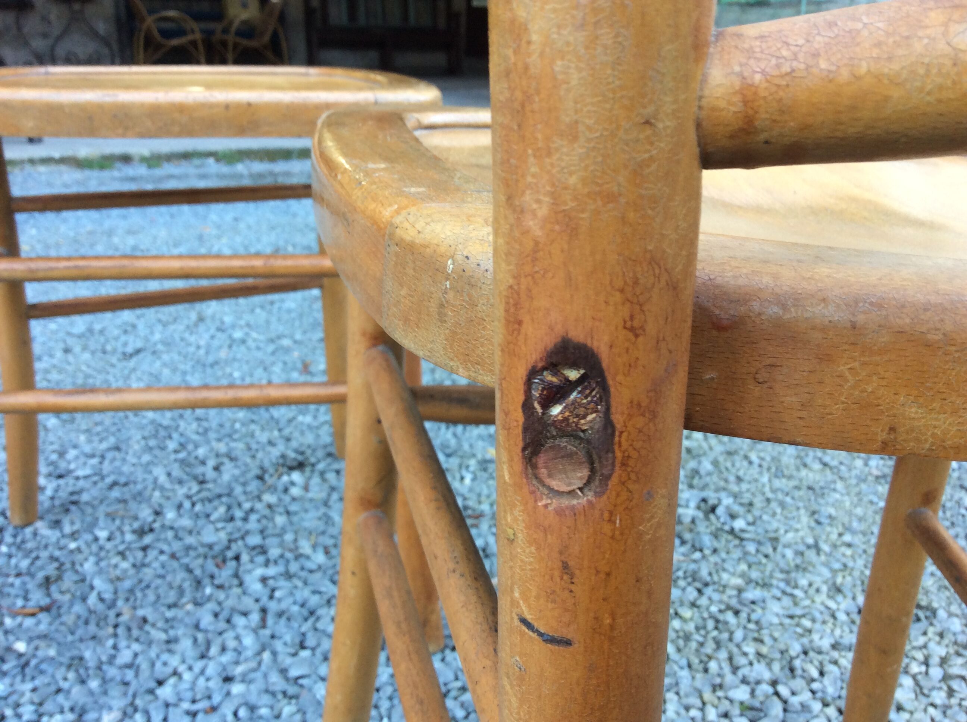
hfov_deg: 56.9
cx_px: 484
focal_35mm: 32
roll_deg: -1.2
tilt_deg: -18.0
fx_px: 893
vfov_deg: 44.1
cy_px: 361
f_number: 2.4
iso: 40
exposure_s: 1/50
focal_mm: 3.3
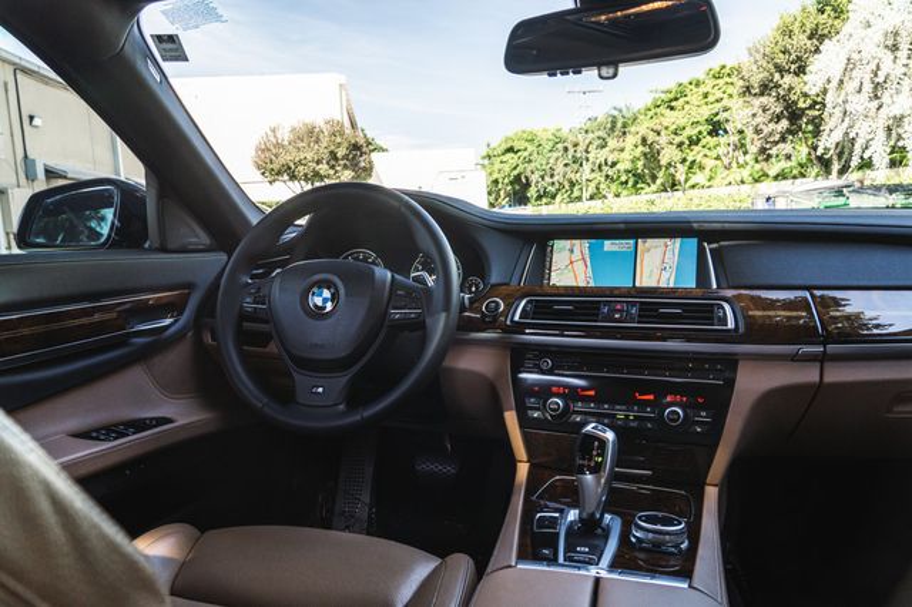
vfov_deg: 52.1
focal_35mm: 25
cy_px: 304
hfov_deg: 72.6
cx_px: 456
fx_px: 621
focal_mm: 24
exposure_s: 1/50
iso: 640
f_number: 8
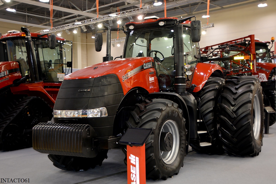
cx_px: 138
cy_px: 92
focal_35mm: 39
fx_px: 299
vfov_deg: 34.2
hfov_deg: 49.6
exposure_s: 1/80
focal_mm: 26
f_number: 3.8
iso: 400
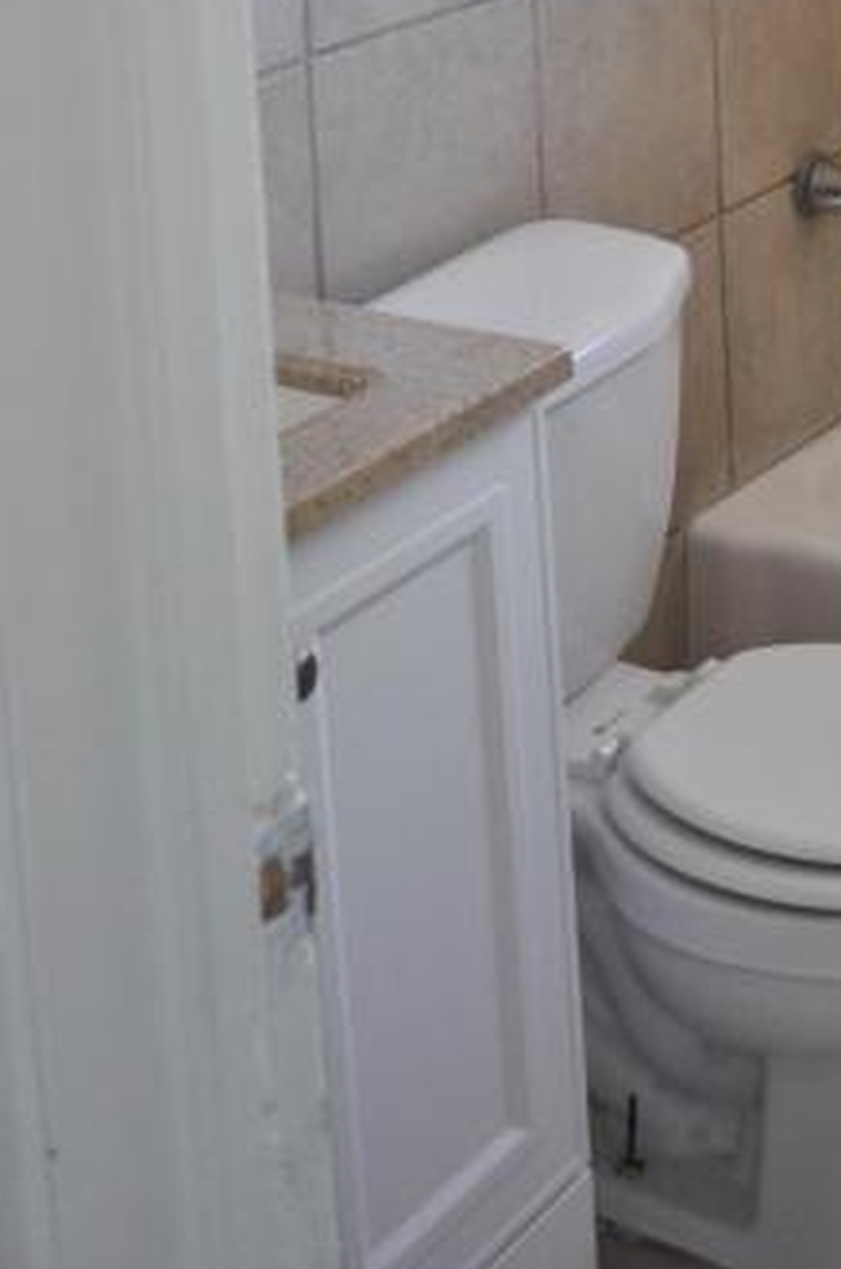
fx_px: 2709
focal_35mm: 77
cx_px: 827
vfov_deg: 24.3
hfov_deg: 17.3
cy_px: -179
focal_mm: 22
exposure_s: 1/60
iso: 640
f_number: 4
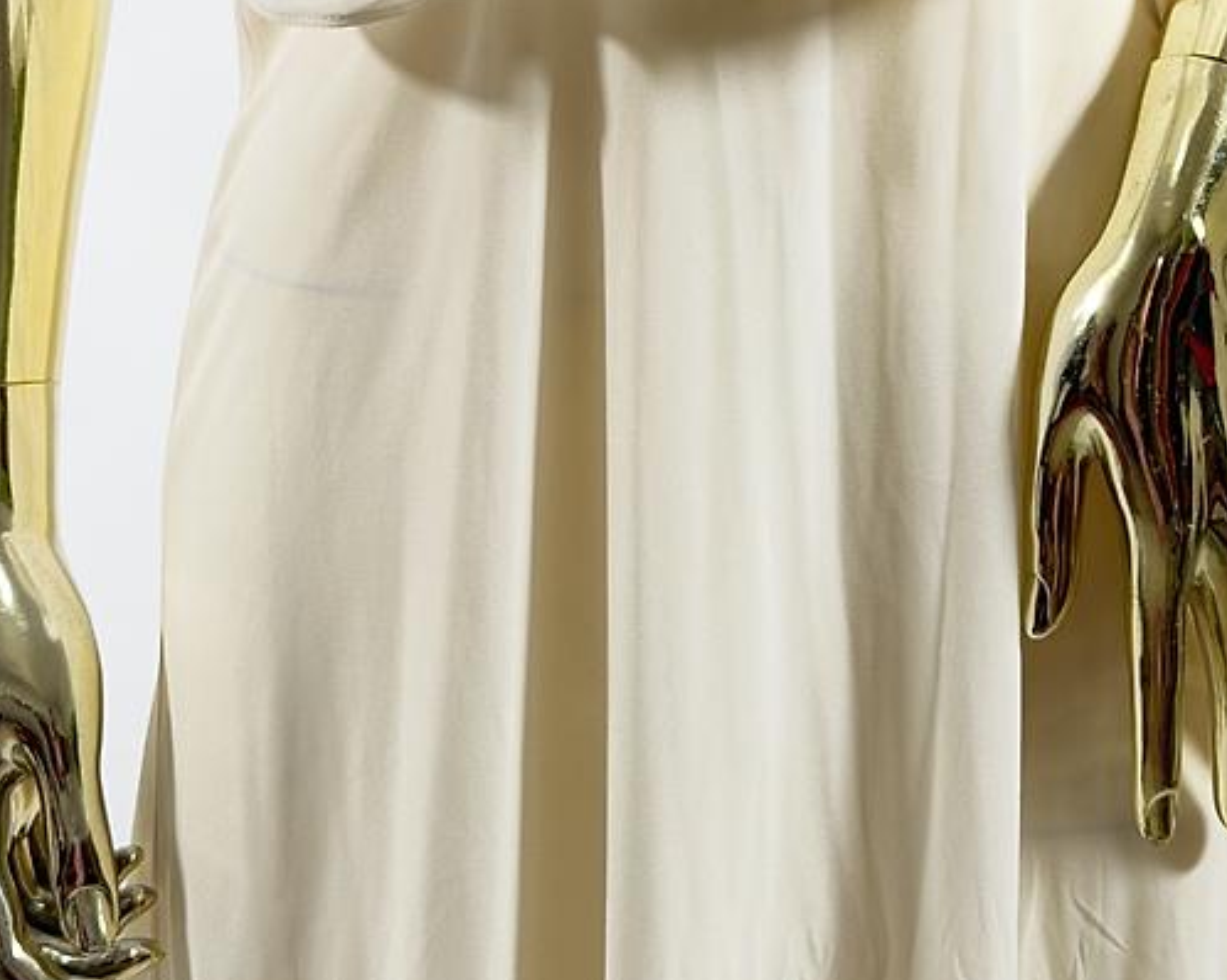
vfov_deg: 13.1
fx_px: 4102
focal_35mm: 113
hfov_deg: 17.0
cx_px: 707
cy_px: -342
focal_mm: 6.76
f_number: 1.78
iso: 200
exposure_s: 1/60
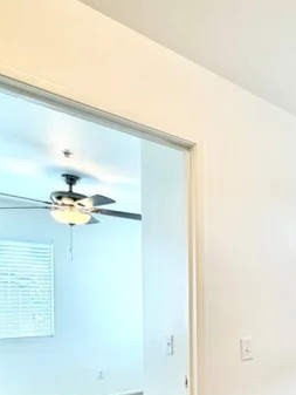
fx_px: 353
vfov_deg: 55.3
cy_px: 300
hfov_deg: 35.2
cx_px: 361
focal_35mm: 31
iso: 80
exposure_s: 1/120
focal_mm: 2.22
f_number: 2.2
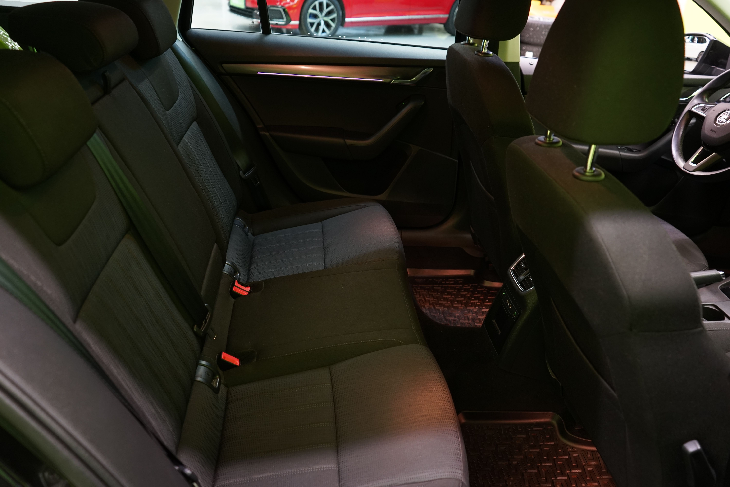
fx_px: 588
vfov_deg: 45.0
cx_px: 365
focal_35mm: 29
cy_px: 244
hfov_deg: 63.7
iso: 800
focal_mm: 29
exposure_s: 1/8
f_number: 4.5
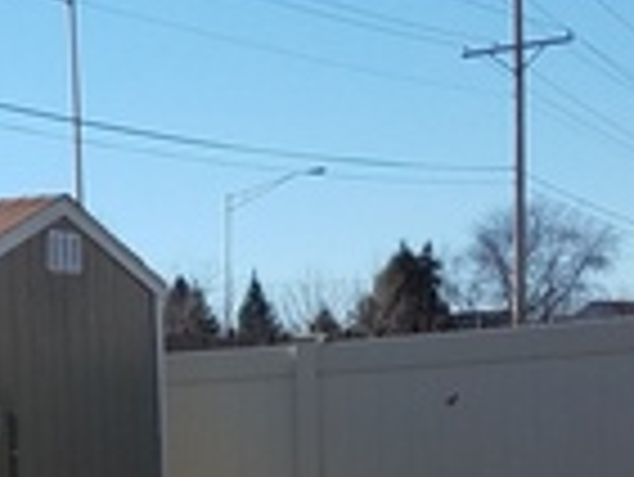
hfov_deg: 16.1
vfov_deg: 12.2
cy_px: 630
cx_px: -90
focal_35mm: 118
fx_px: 2163
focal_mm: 4.2
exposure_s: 1/2328
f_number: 1.7
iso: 40
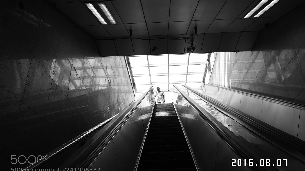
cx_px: 154
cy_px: 82
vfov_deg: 36.7
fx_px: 259
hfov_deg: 61.0
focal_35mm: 32
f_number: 4.5
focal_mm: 20
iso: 100
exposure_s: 1/100
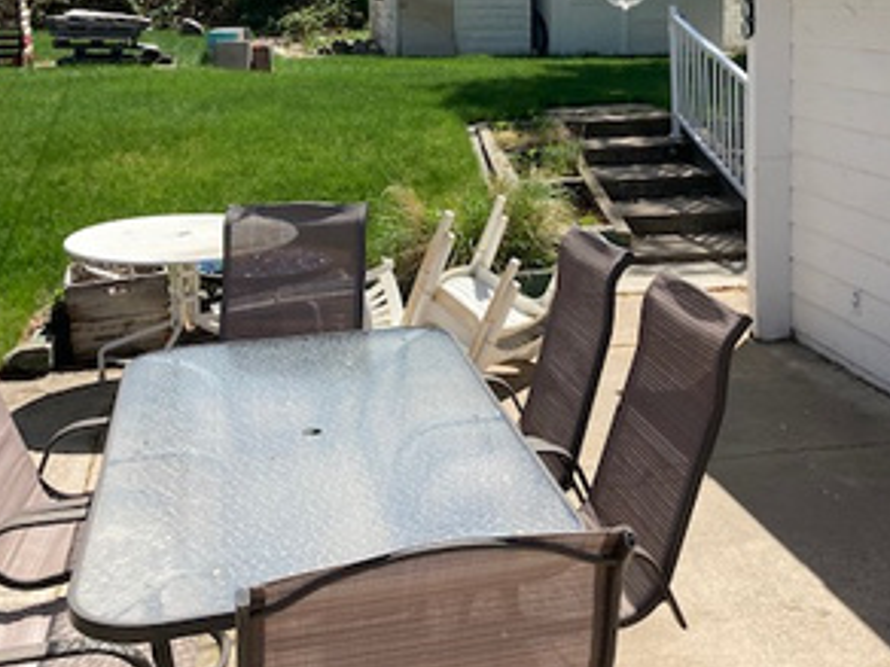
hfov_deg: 41.1
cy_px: 128
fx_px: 1183
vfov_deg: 30.7
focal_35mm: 46
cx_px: 524
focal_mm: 3.99
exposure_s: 1/2114
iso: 20
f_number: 1.8
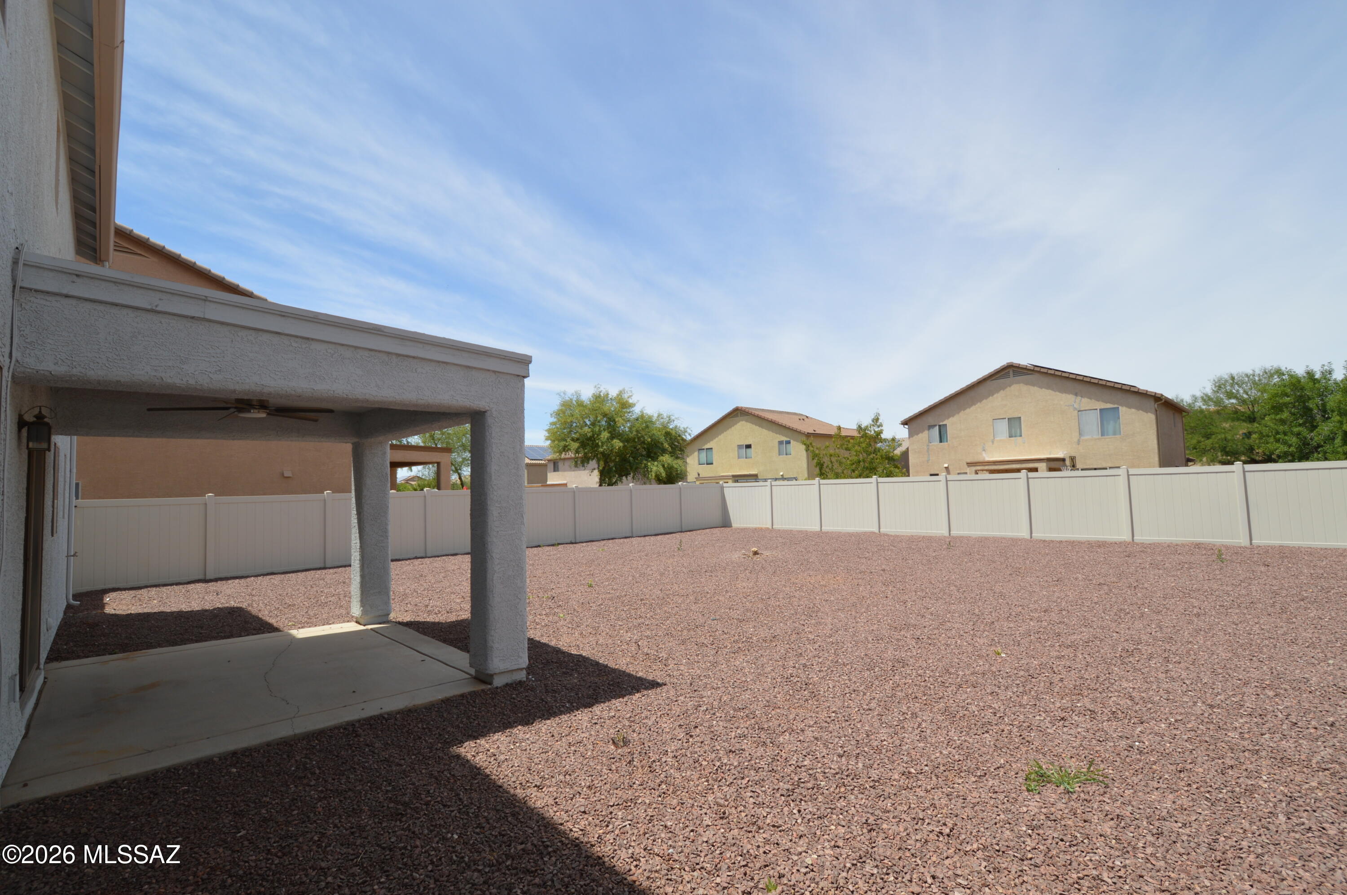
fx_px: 561
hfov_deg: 100.4
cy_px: 448
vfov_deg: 77.2
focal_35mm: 15
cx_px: 674
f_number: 9
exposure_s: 1/200
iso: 100
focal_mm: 10
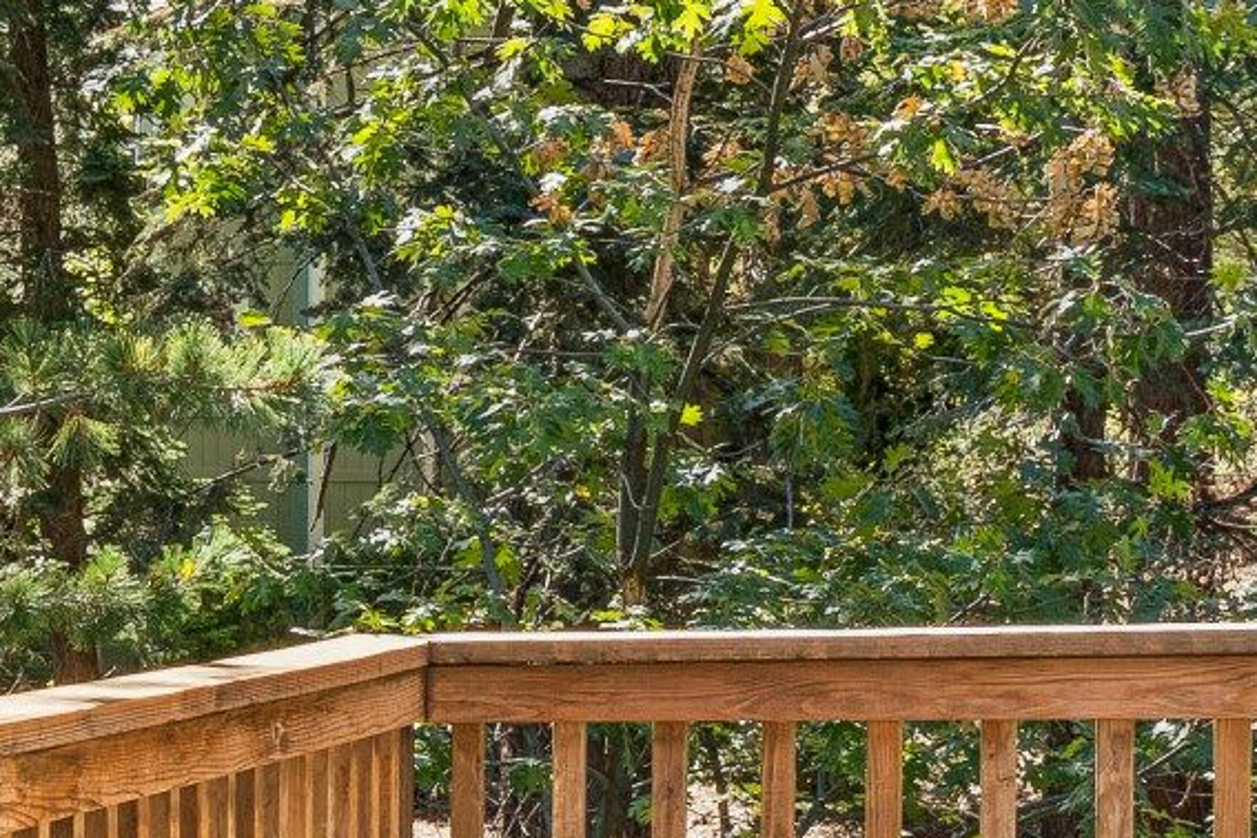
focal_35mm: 111
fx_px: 3859
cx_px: -1135
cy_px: 442
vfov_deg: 12.4
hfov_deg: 15.4
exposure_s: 1/15
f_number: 13
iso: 100
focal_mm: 17.4
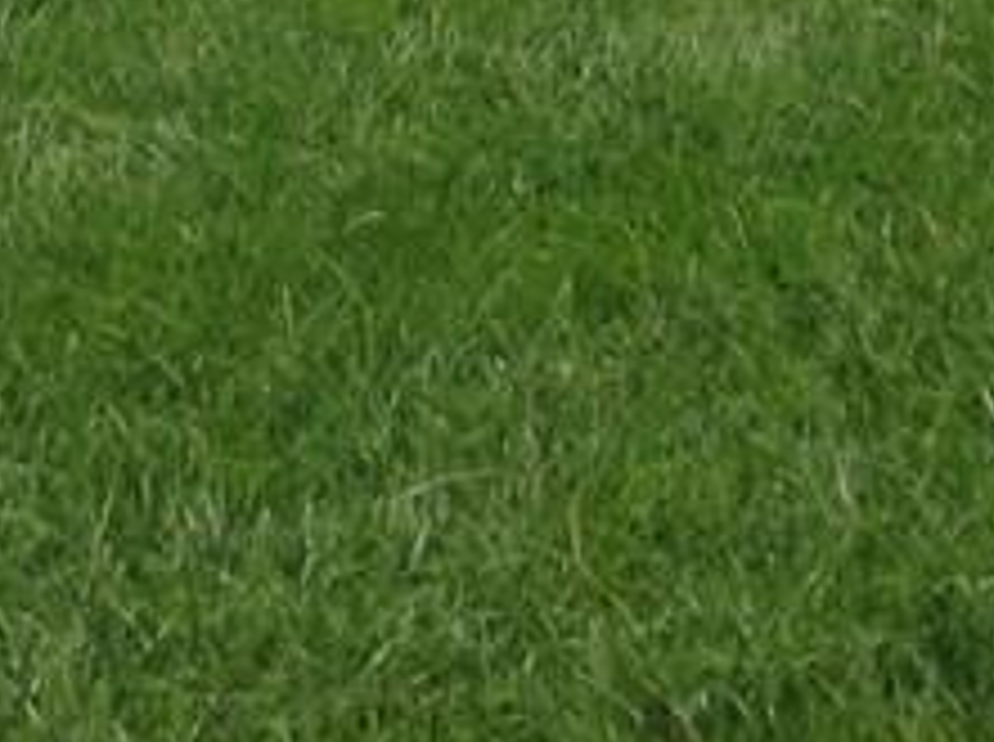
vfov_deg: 9.1
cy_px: -764
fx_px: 4386
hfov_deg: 12.9
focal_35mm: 153
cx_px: 526
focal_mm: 3.3
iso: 25
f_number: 2.4
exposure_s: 1/1259
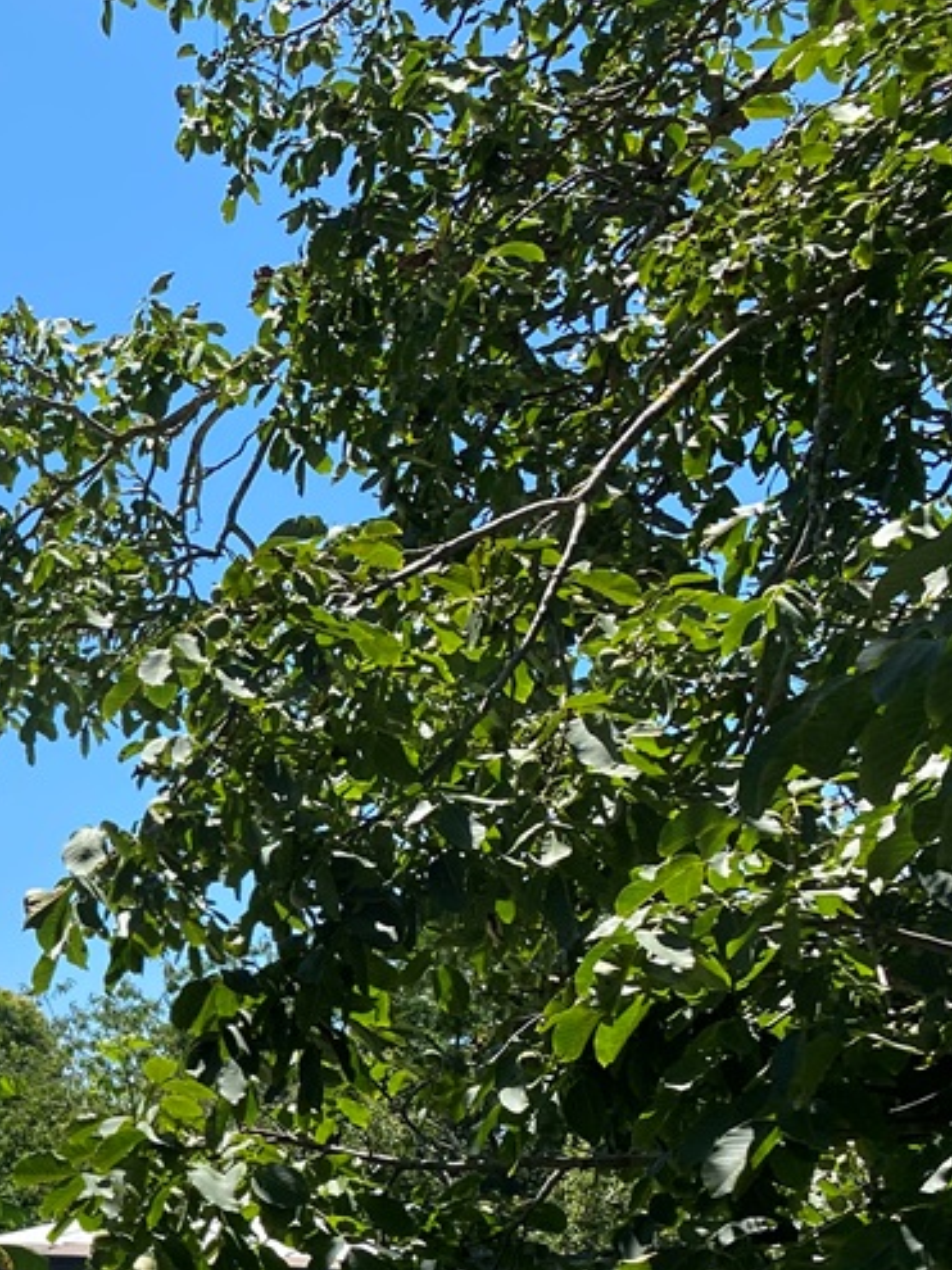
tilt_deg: +2.9
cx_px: -526
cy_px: 1057
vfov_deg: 29.8
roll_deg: +0.4
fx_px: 2311
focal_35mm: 63
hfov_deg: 19.8
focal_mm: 4.25
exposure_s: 1/2410
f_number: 1.8
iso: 32
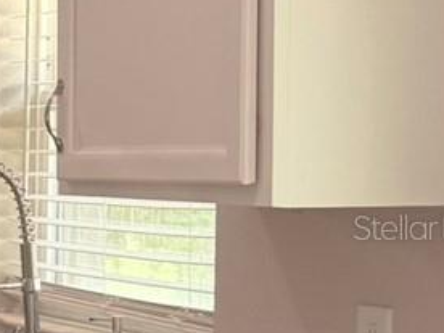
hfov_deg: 10.8
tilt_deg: -3.0
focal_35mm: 139
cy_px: 227
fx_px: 1783
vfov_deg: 10.7
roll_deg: +0.5
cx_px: -782
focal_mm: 6.76
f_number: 1.78
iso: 200
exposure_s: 1/120
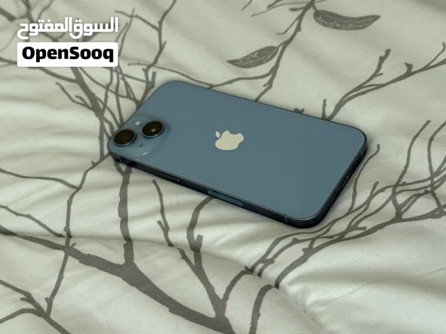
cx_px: 223
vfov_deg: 30.3
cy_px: 167
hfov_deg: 39.7
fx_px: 618
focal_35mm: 48
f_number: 1.78
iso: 100
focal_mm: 6.76
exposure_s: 1/72
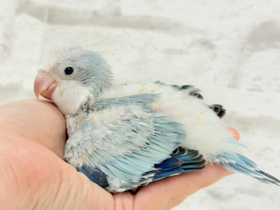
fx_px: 421
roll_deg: -5.5
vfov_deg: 28.0
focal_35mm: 52
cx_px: 140
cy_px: 105
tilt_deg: -2.1
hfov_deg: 36.8
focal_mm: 5.96
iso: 40
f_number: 1.6
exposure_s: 1/50
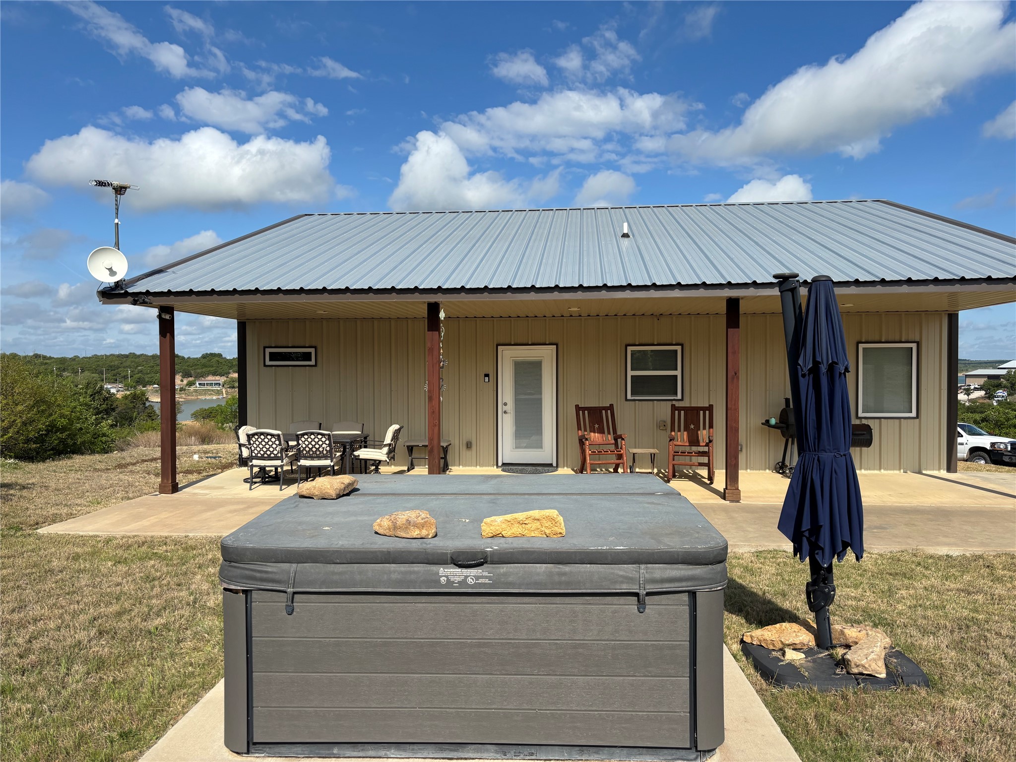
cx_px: 508
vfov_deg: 53.1
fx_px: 763
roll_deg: +0.6
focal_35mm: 26
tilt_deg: -1.5
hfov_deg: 67.3
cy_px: 381
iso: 50
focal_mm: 5.96
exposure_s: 1/4255
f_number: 1.6
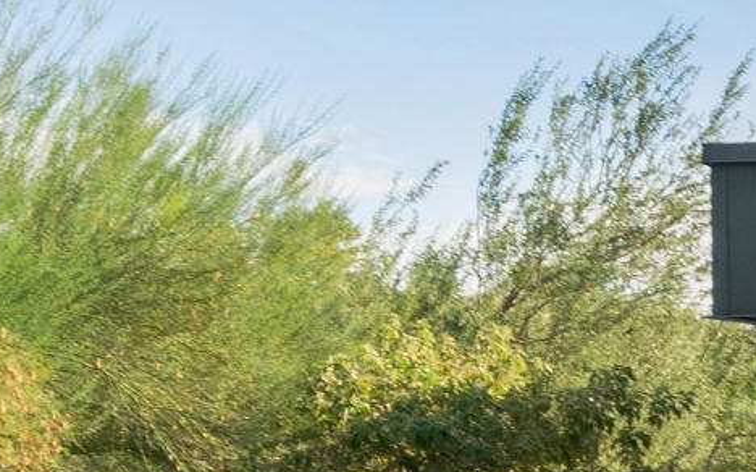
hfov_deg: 19.3
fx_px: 2018
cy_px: 425
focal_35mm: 98
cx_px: 1027
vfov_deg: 13.2
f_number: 7.1
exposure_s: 1/200
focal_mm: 10
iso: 100
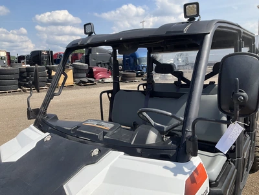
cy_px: 98
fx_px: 217
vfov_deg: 48.2
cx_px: 130
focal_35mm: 29
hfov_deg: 61.7
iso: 25
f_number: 1.8
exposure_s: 1/2227
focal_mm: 3
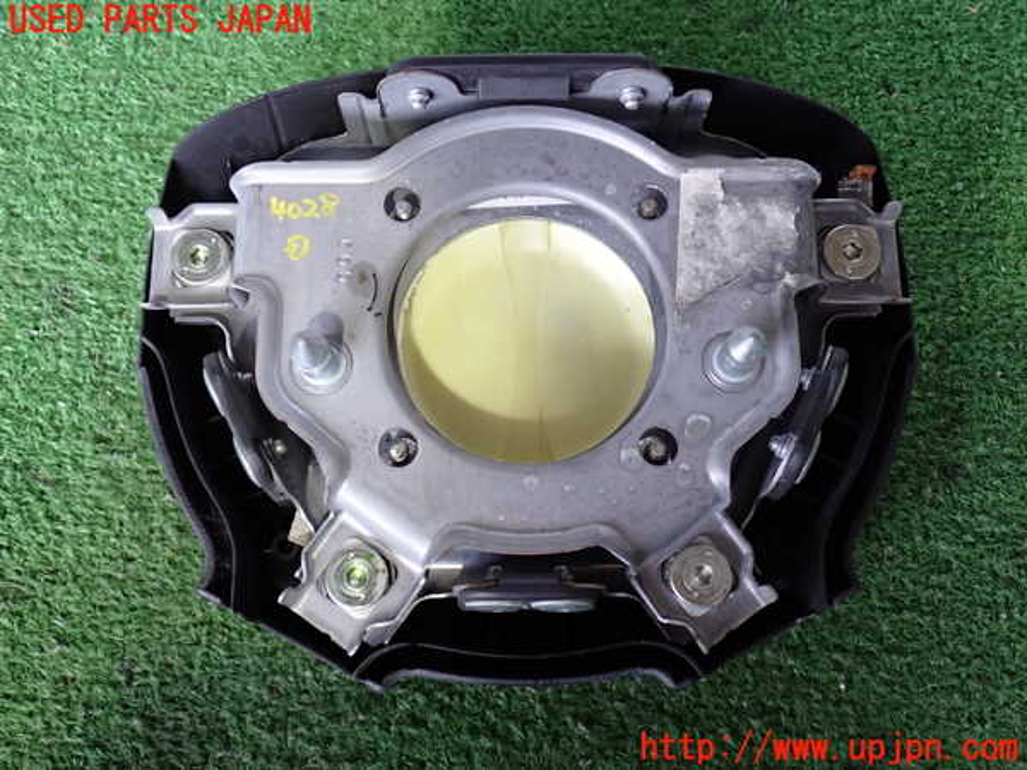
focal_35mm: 36
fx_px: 1068
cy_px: 385
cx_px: 514
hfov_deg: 51.4
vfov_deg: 39.7
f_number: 2.5
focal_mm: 6.37
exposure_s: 1/40
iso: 400
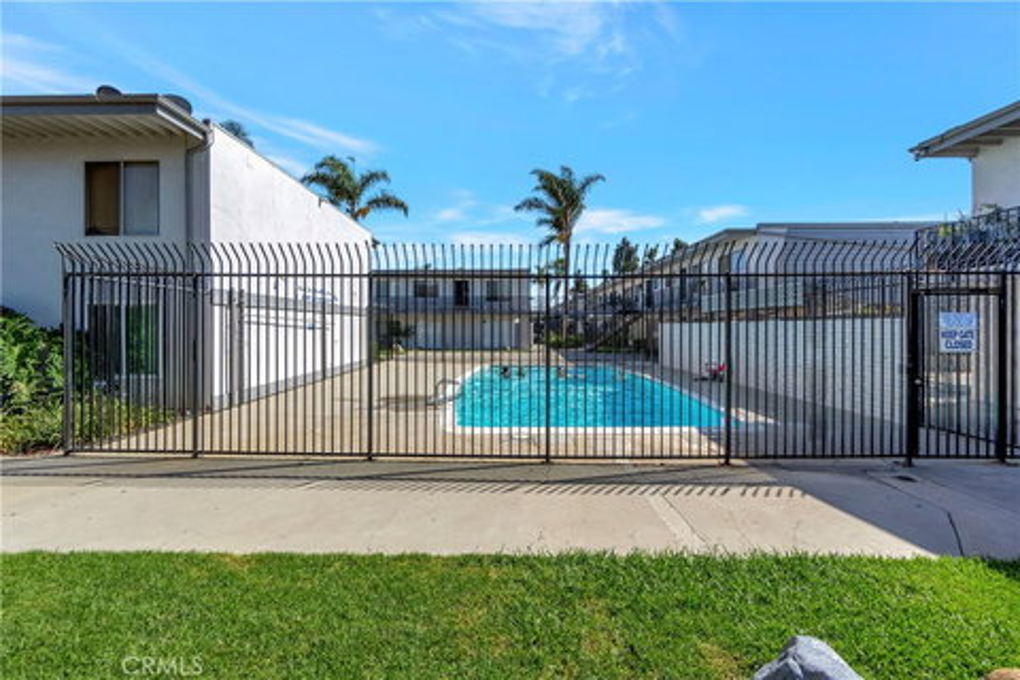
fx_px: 425
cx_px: 510
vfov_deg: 77.3
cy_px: 340
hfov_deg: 100.4
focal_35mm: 15
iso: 100
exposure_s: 1/1600
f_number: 4
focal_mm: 10
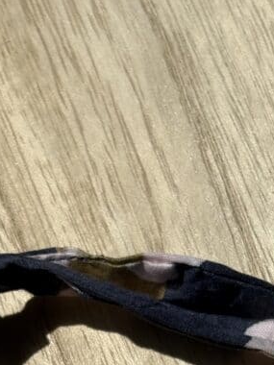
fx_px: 1478
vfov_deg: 13.7
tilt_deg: -67.8
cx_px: 41
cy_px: 443
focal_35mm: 140
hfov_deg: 10.6
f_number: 1.6
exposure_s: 1/5814
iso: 25
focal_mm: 5.96
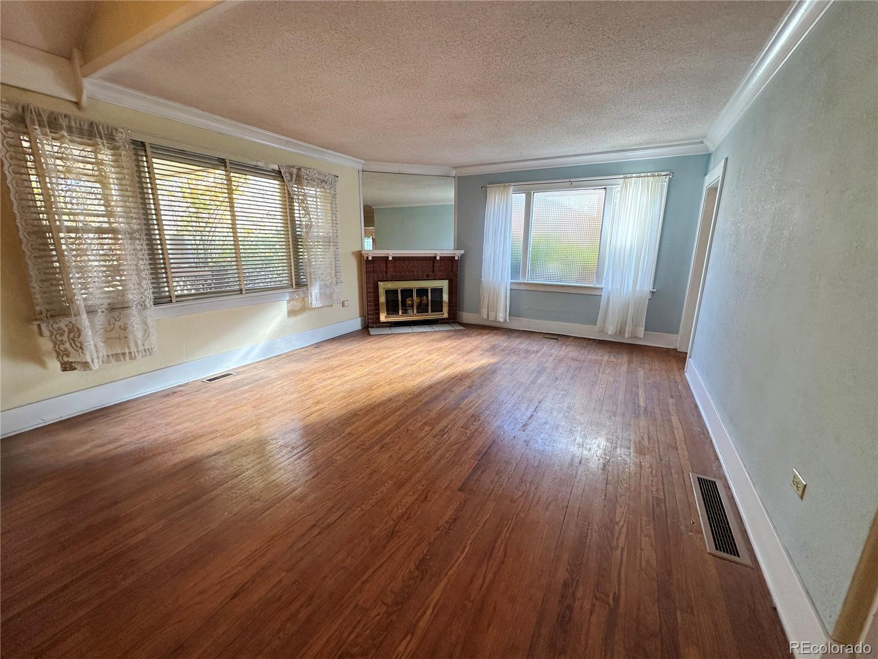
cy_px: 330
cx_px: 439
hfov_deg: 102.1
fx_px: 355
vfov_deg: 85.7
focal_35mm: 14
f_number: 2.2
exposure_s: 1/120
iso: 125
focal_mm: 2.22
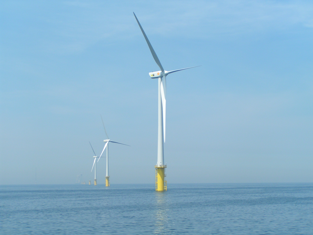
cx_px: 156
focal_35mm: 72
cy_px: 118
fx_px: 651
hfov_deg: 27.0
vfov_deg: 20.4
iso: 50
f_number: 4
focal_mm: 11
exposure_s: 1/1000
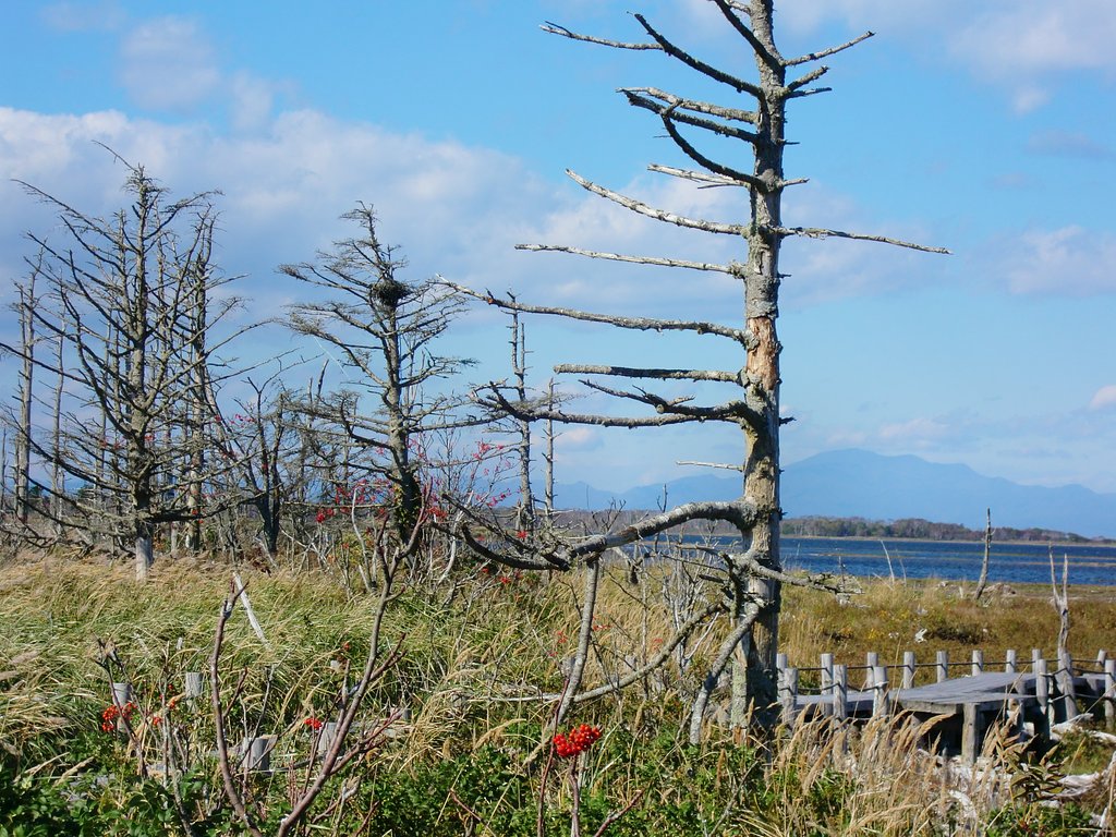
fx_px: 3611
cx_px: 558
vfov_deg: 13.2
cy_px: 418
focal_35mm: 112
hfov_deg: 17.6
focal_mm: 19.6
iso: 64
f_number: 5.8
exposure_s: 1/400
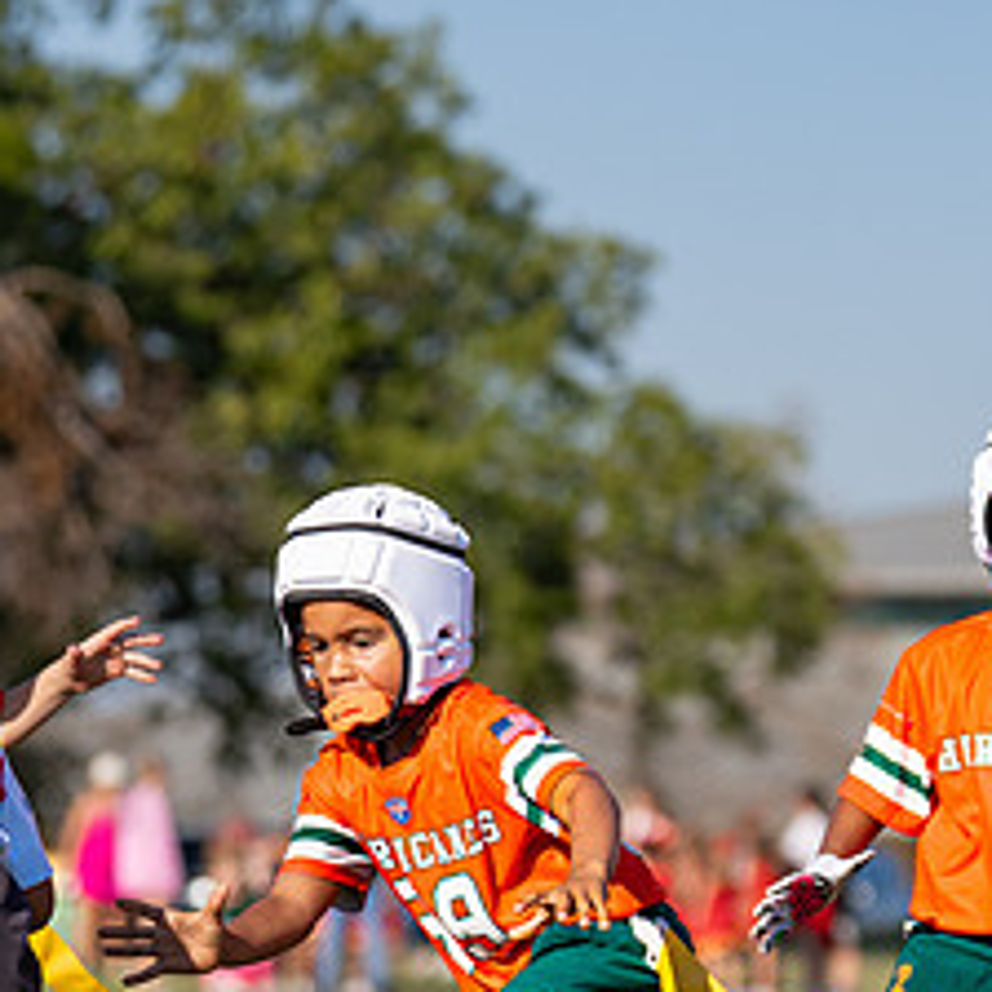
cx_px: 418
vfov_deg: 6.0
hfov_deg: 6.0
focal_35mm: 292
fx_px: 9467
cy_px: 898
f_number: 2.8
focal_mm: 102
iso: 160
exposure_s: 1/4000
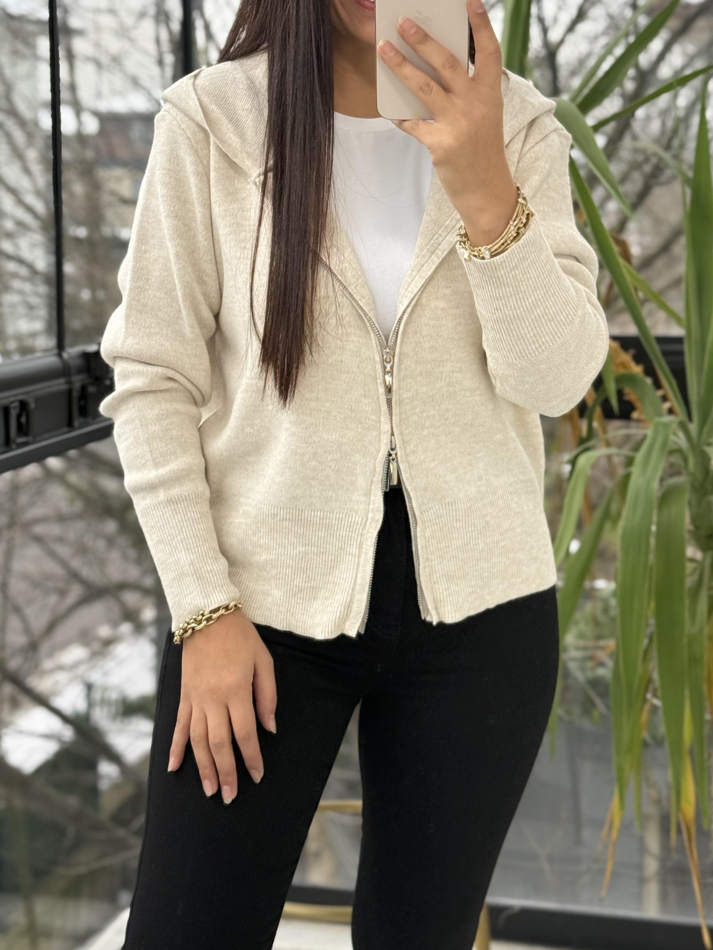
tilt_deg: -19.7
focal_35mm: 63
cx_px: 408
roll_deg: +0.0
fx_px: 1730
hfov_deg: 23.3
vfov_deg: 30.5
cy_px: 332
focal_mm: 6.76
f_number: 1.78
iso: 100
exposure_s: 1/388
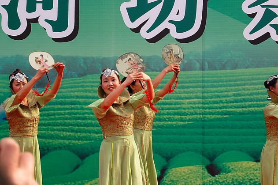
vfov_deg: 13.0
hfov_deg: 19.5
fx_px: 807
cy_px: 76
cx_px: 157
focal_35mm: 105
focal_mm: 55
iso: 200
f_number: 8
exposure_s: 1/250
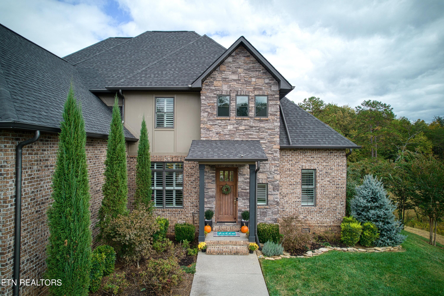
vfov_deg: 57.2
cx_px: 222
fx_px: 271
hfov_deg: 78.6
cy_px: 148
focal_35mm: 22
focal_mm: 8.4
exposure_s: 1/250
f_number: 2.8
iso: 100
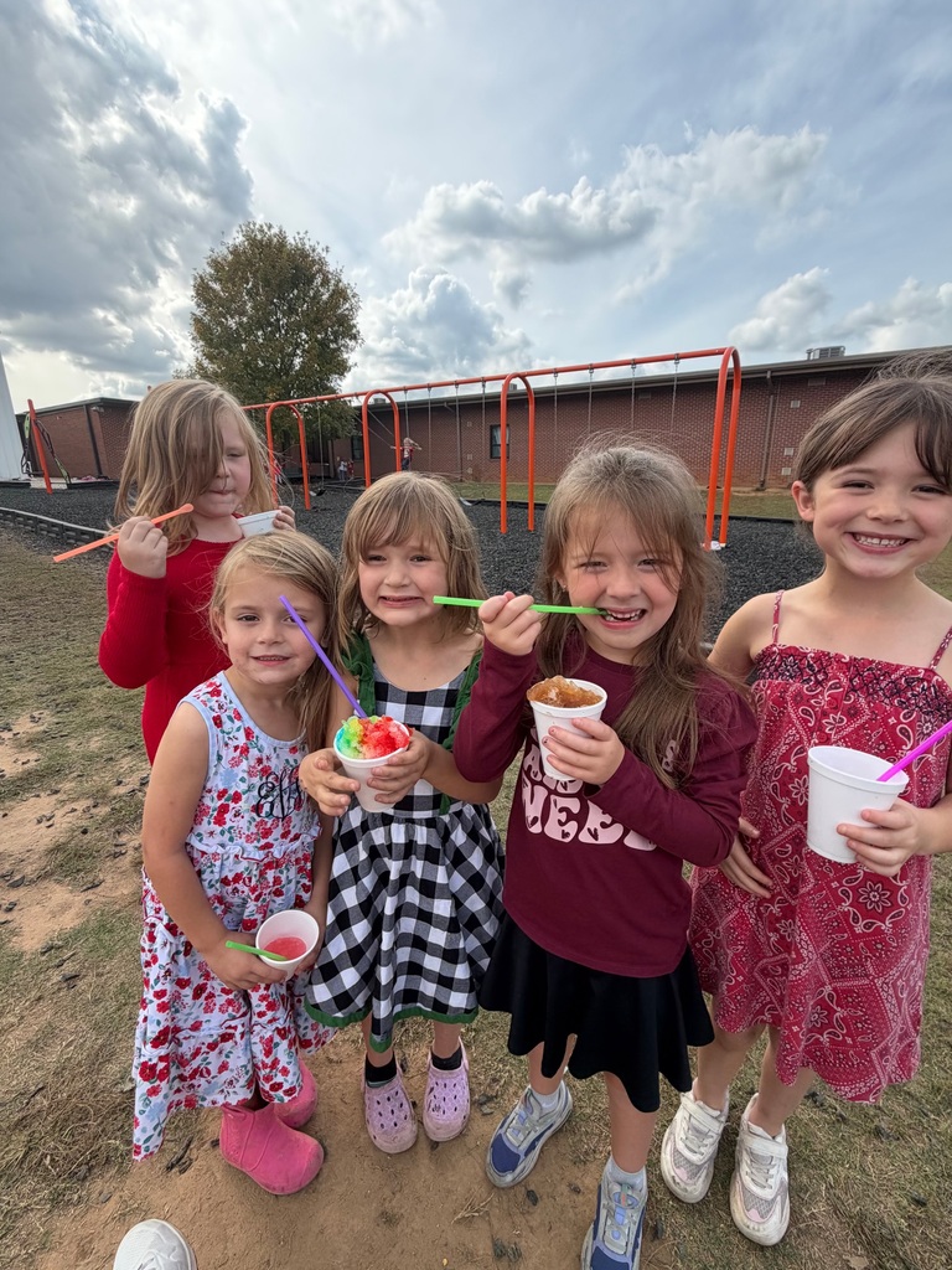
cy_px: 635
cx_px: 476
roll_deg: -0.2
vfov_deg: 102.1
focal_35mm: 14
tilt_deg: -16.7
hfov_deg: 85.7
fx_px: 513
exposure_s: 1/638
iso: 40
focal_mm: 2.22
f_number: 2.2
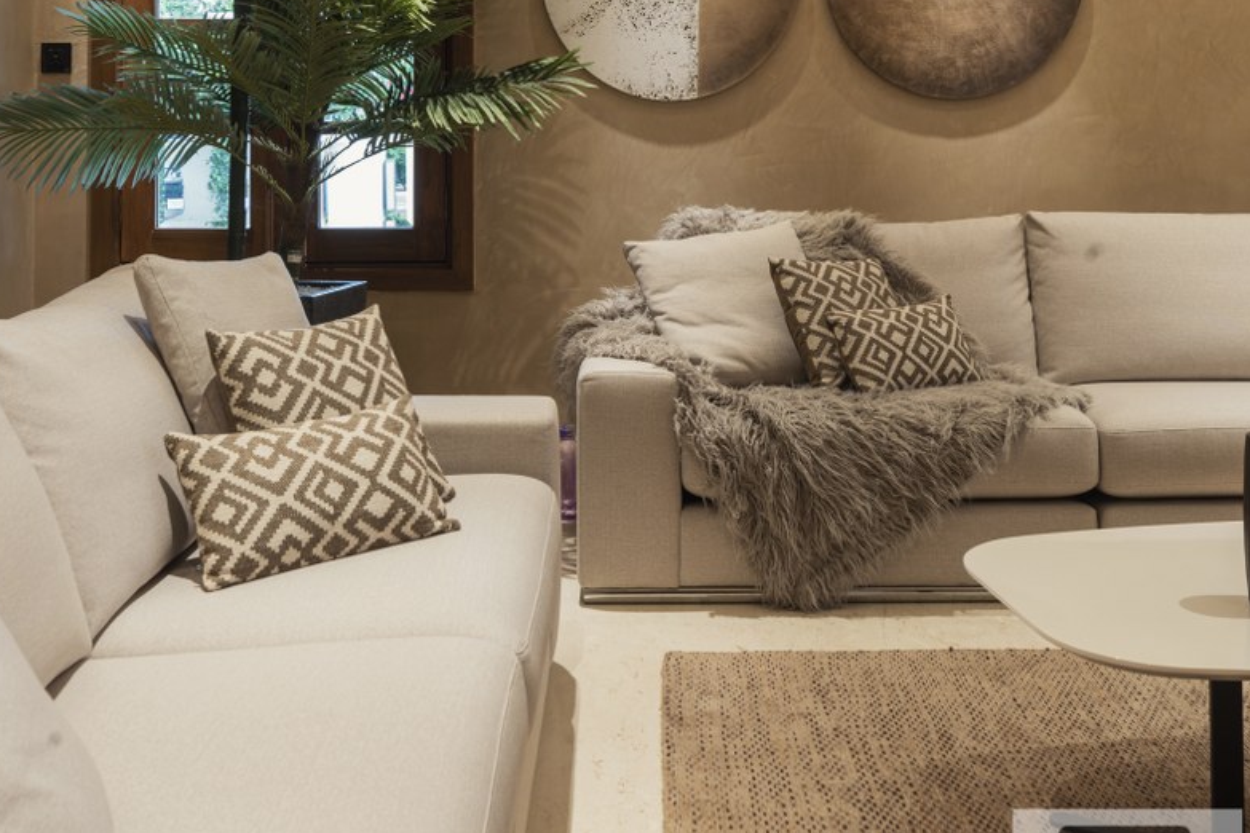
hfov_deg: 42.7
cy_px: 89
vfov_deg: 28.2
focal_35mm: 46
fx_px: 1597
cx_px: 619
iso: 64
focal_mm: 30
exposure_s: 1/1.25
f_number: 8
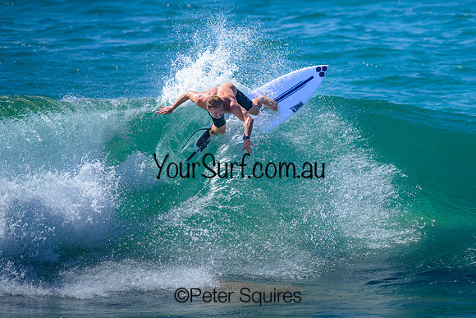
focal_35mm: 1101
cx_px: 311
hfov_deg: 1.9
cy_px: 99
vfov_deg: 1.2
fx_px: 14559
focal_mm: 800
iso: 360
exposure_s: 1/3200
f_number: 6.3
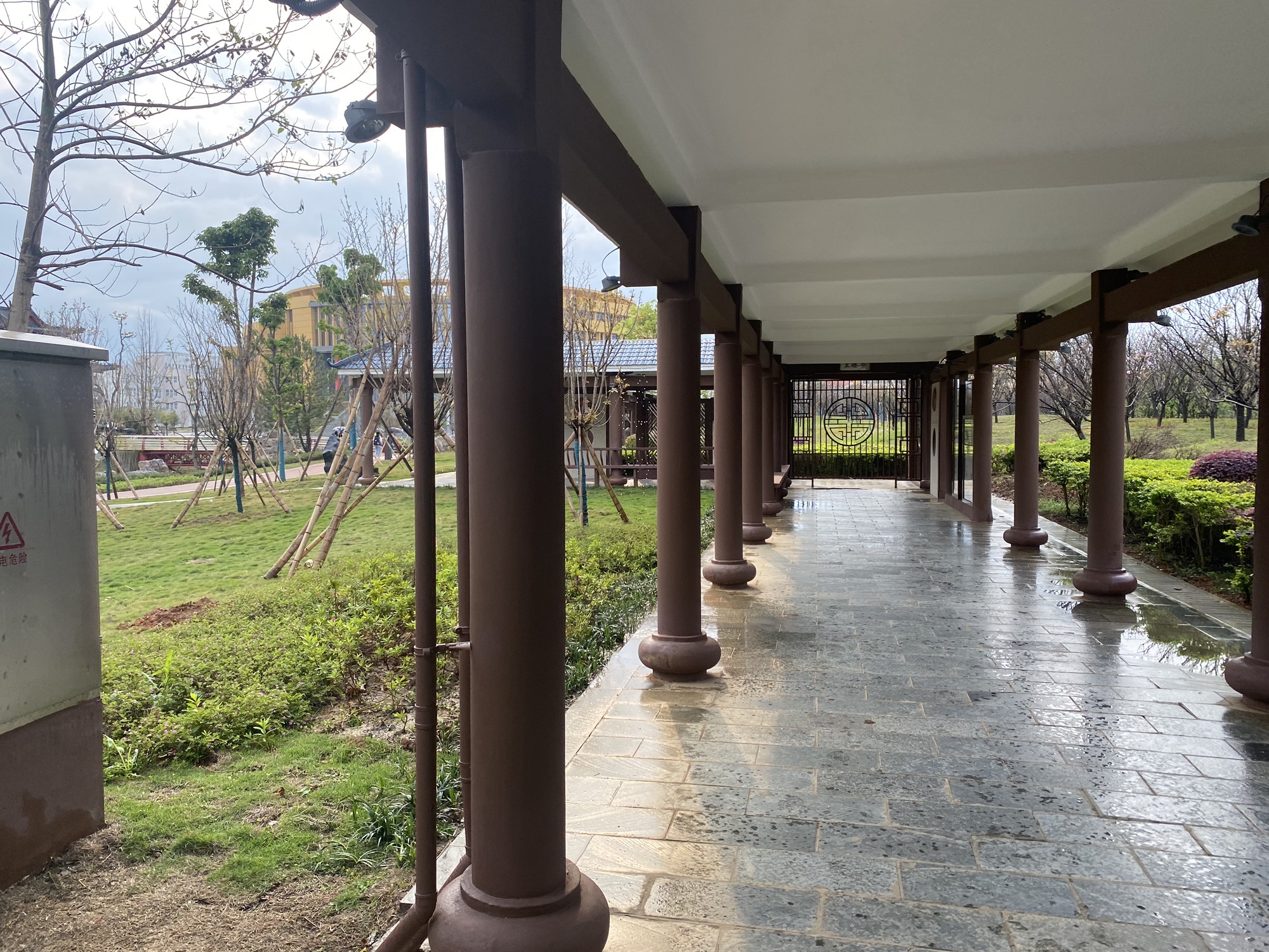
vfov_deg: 53.1
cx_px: 634
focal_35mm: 26
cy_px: 476
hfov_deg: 67.3
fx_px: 953
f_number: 1.8
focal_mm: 4.25
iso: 32
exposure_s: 1/510
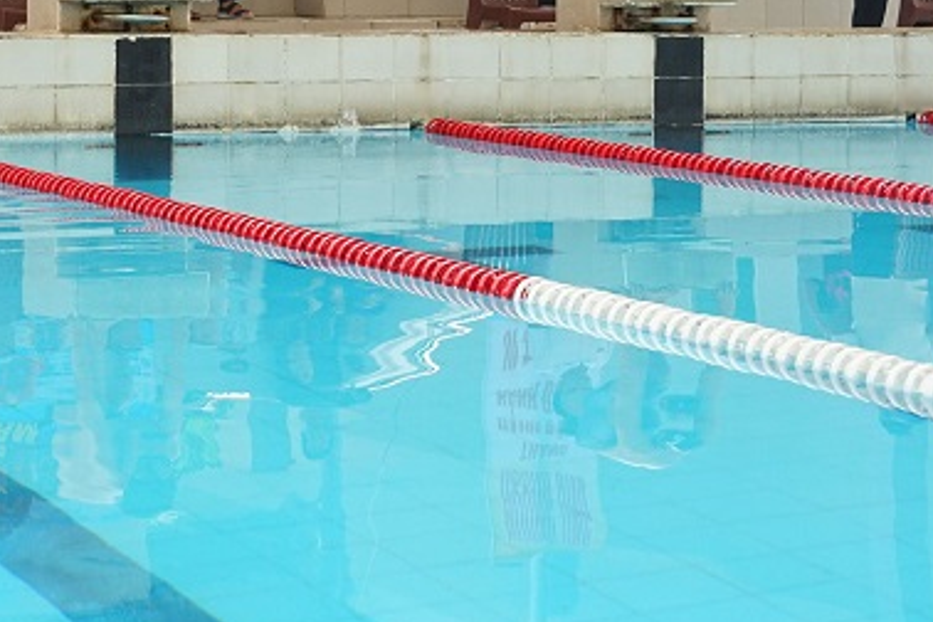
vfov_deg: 12.1
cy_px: -25
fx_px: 2902
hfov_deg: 18.1
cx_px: 222
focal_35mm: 112
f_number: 5.6
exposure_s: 1/100
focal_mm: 47
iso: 800
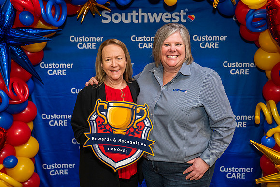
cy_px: 93
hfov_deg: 46.4
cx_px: 138
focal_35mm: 42
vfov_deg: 32.0
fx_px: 326
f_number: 4
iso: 1250
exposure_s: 1/160
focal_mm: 41
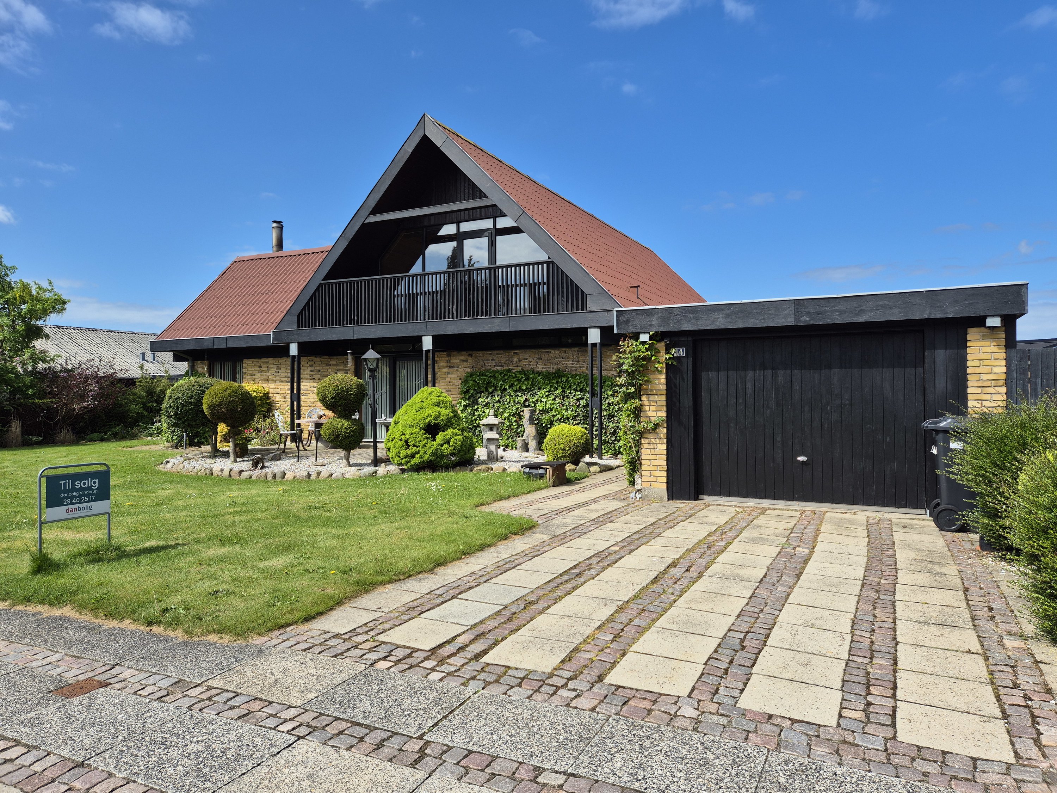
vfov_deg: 58.9
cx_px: 528
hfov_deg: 73.9
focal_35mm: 23
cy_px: 396
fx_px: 702
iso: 25
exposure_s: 1/1668
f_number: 1.8
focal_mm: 5.4
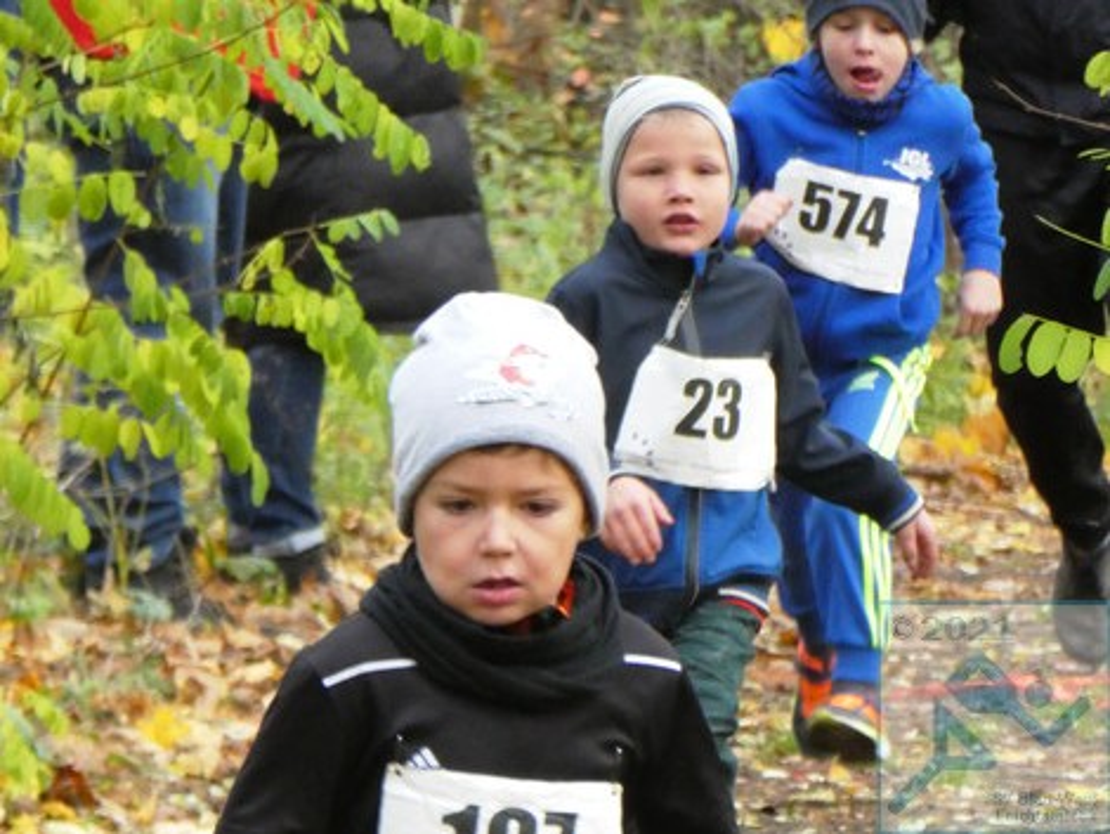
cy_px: 417
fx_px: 23099
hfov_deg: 2.8
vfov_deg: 2.1
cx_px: 555
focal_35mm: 720
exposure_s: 1/125
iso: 1000
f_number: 6.4
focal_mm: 129
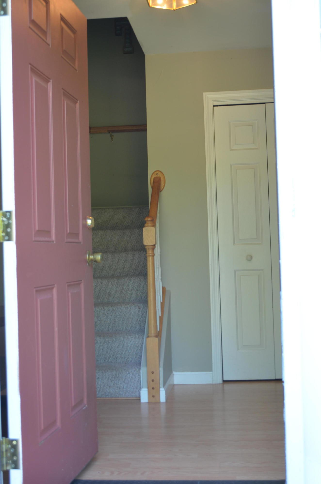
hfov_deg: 27.9
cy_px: 242
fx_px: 645
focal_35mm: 48
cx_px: 160
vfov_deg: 41.2
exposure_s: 1/60
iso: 400
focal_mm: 32
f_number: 4.8
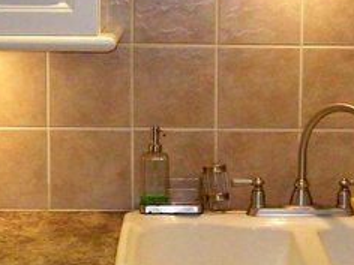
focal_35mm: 122
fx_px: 1248
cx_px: 236
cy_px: 118
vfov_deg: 12.1
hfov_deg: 16.1
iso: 200
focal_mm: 6
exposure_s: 1/64
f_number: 2.7
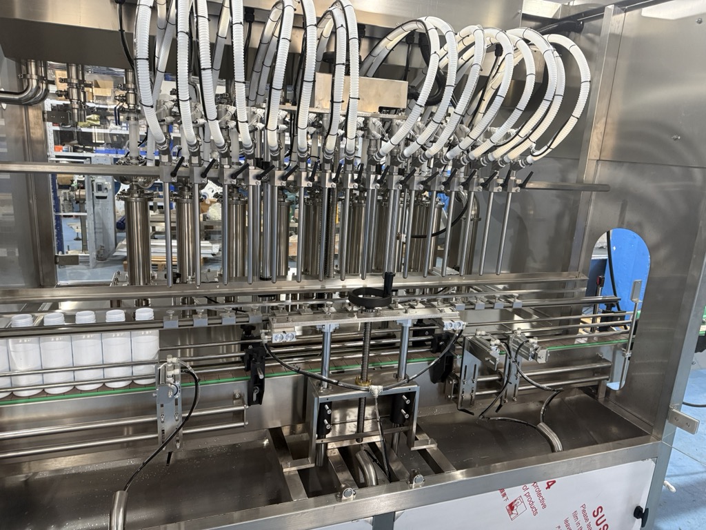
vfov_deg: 56.8
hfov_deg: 71.6
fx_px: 489
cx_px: 353
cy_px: 265
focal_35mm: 24
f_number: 1.78
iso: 400
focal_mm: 6.76
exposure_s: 1/50
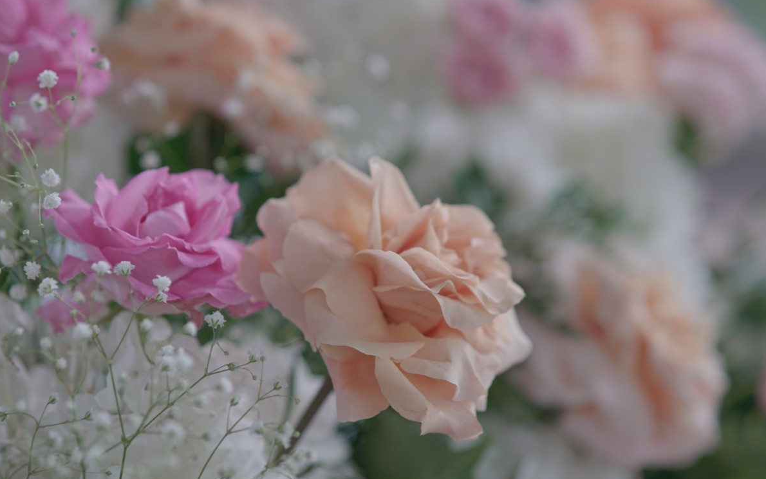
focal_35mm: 131
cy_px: 325
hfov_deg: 15.9
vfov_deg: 10.0
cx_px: 384
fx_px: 2735
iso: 1600
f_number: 1.6
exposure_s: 1/200
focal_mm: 85
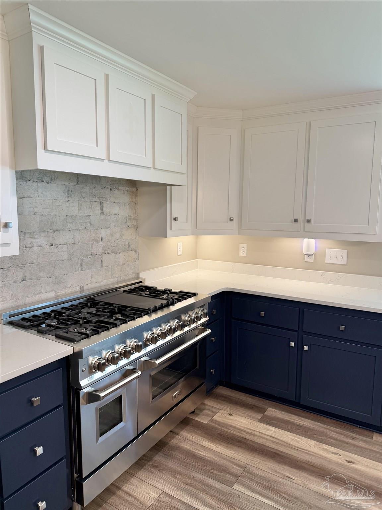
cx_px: 191
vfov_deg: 71.6
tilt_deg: -7.3
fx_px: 353
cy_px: 255
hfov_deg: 56.8
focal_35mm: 24
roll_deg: -0.4
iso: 50
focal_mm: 6.76
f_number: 1.78
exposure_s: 1/61
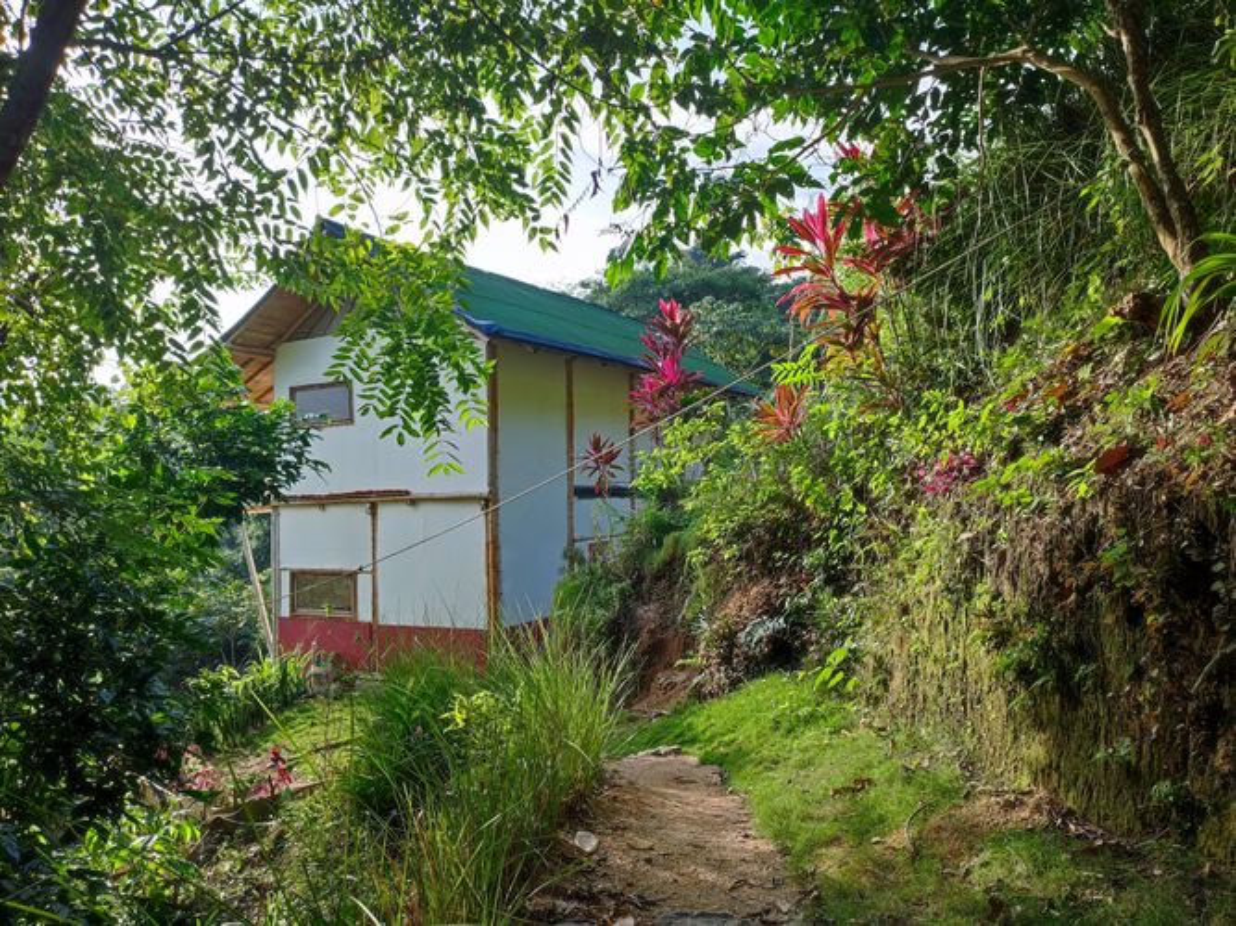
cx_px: 618
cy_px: 463
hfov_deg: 69.4
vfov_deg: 54.9
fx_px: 892
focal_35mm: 25
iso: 72
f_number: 1.9
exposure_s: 1/120
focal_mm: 6.04
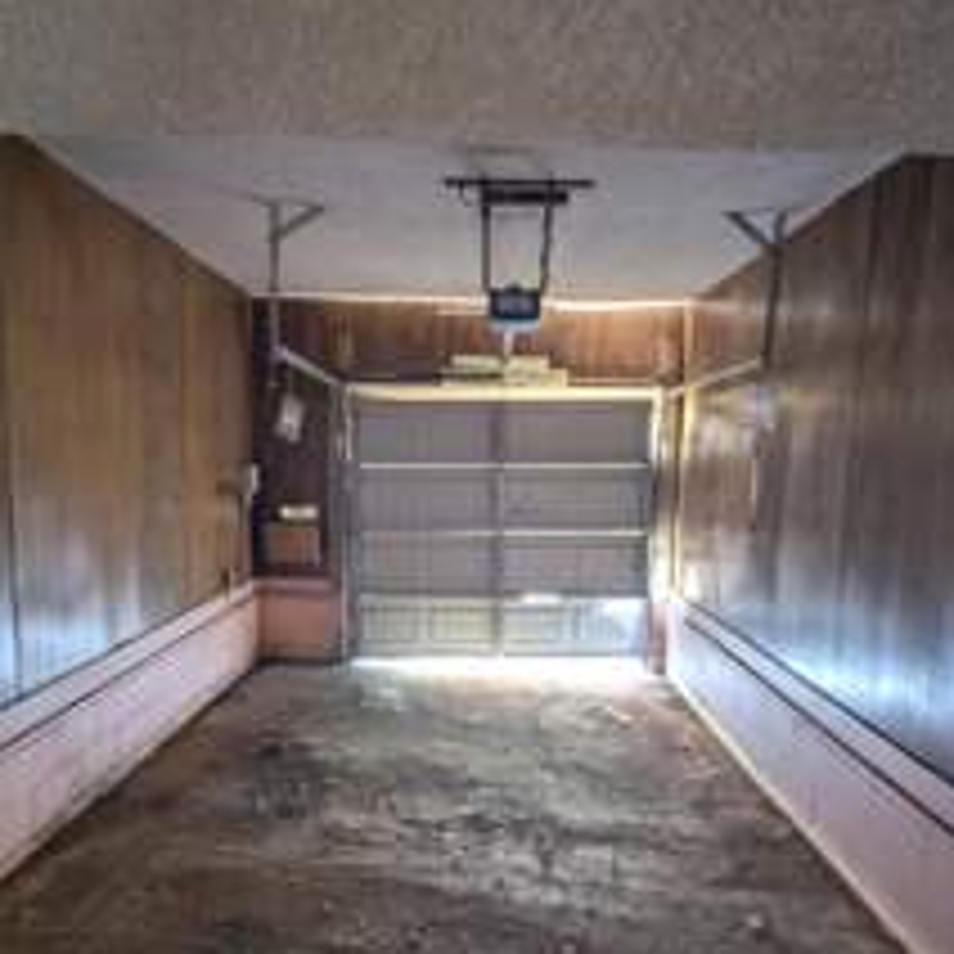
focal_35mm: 26
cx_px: 468
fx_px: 811
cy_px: 549
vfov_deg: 60.7
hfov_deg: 60.9
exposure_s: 1/6.21
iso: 272
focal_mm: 1.95
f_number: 2.2
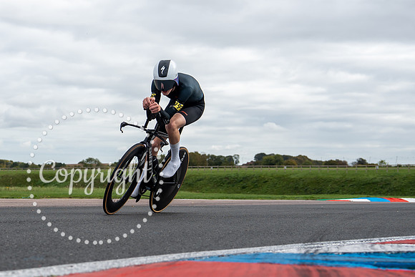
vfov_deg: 15.9
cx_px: 62
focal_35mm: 86
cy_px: 183
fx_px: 989
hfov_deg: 23.2
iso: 100
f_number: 3.5
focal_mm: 39
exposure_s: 1/1000
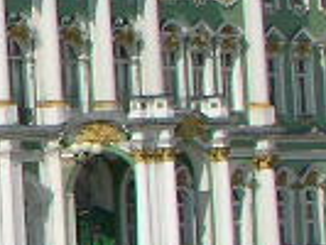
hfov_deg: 5.1
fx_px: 3337
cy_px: 145
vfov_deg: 4.2
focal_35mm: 354
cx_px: -826
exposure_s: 1/174
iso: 50
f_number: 9.9
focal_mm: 7.7
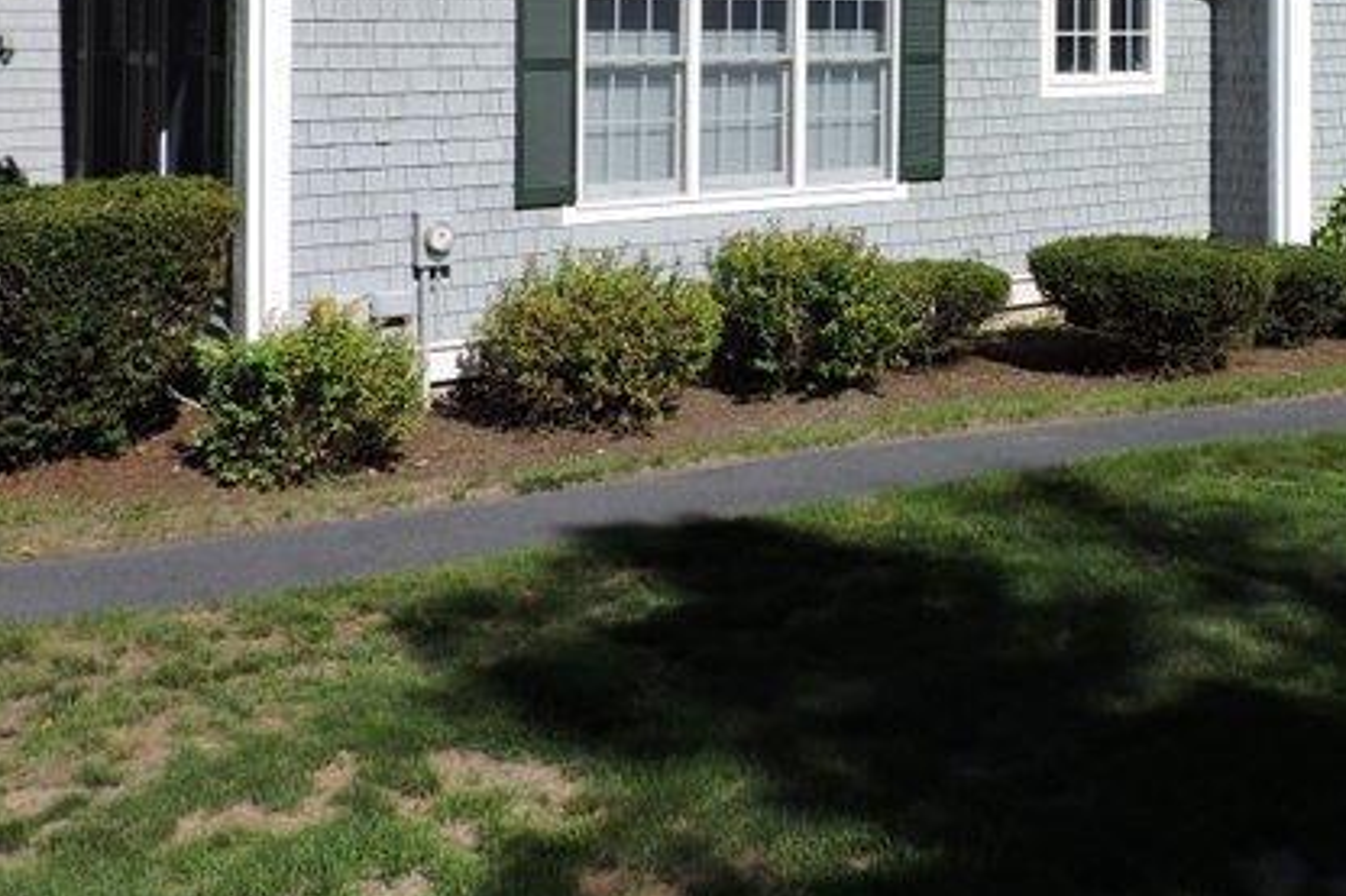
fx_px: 1794
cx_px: 1074
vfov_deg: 26.5
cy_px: -10
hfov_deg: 39.5
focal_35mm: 48
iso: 100
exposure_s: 1/1250
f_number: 3.3
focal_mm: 4.3
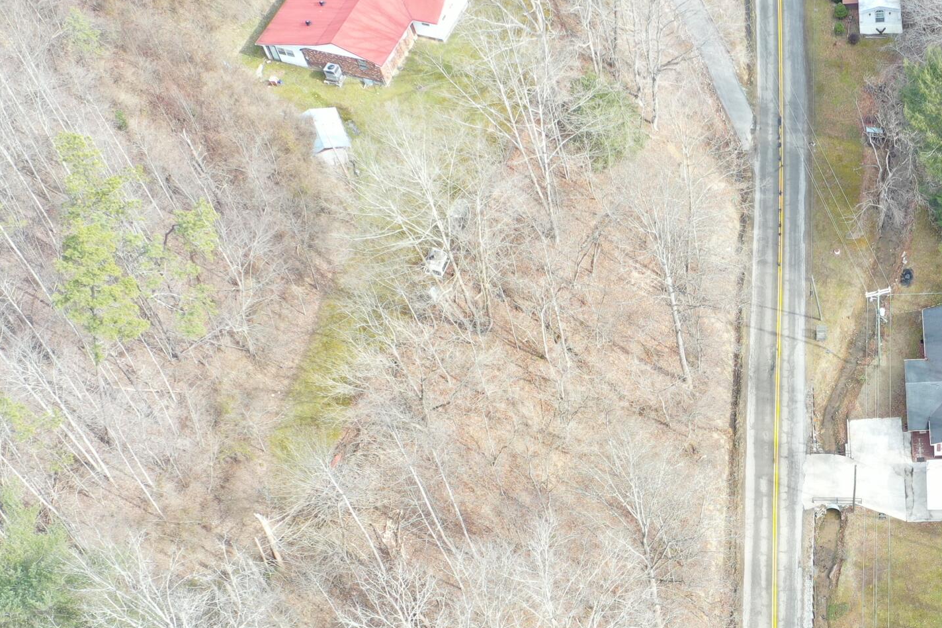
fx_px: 1544
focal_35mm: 59
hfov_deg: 32.0
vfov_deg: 22.5
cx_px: 875
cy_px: 543
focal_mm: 10.26
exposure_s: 1/100
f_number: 4.5
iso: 100
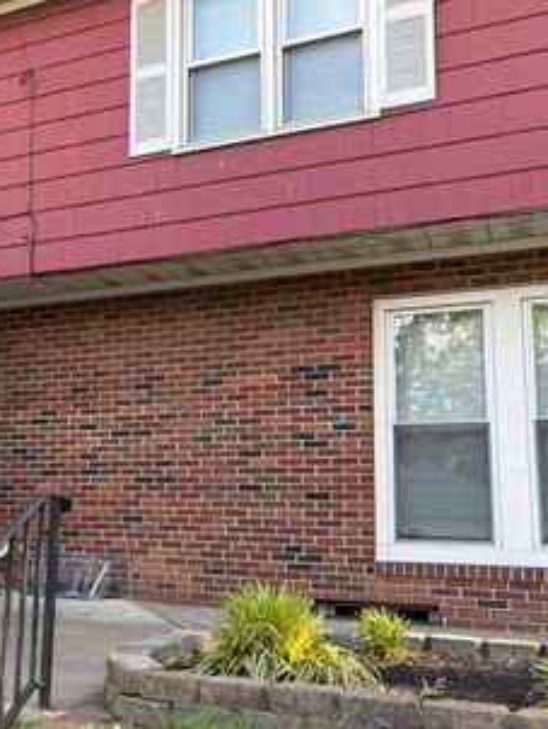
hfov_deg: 32.5
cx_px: 89
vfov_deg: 43.8
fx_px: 906
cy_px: 395
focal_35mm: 43
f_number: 1.6
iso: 40
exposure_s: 1/172
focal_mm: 5.96
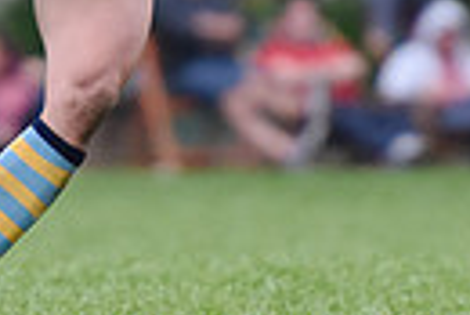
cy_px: -320
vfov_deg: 1.1
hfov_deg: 1.6
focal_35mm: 1300
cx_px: 293
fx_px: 16994
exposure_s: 1/1000
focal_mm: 195
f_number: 2.8
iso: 1000
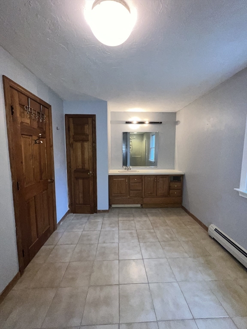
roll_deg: -0.5
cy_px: 164
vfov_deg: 106.2
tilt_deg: -5.7
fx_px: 124
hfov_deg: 89.9
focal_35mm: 13
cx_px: 124
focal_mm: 1.57
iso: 320
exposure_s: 1/60
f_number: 1.8
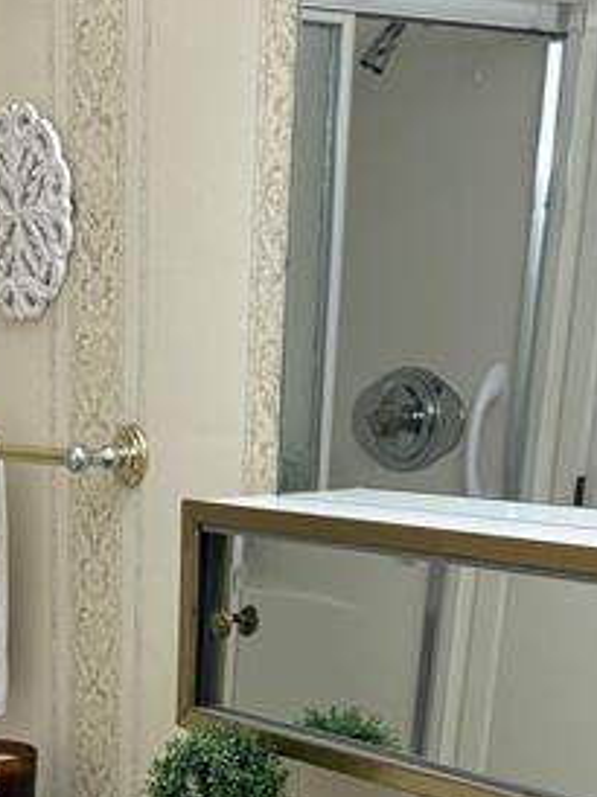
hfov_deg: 19.7
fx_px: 1681
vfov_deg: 23.5
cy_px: 1047
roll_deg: -0.2
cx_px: 52
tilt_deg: -22.7
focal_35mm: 73
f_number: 1.6
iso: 100
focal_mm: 5.96
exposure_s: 1/60
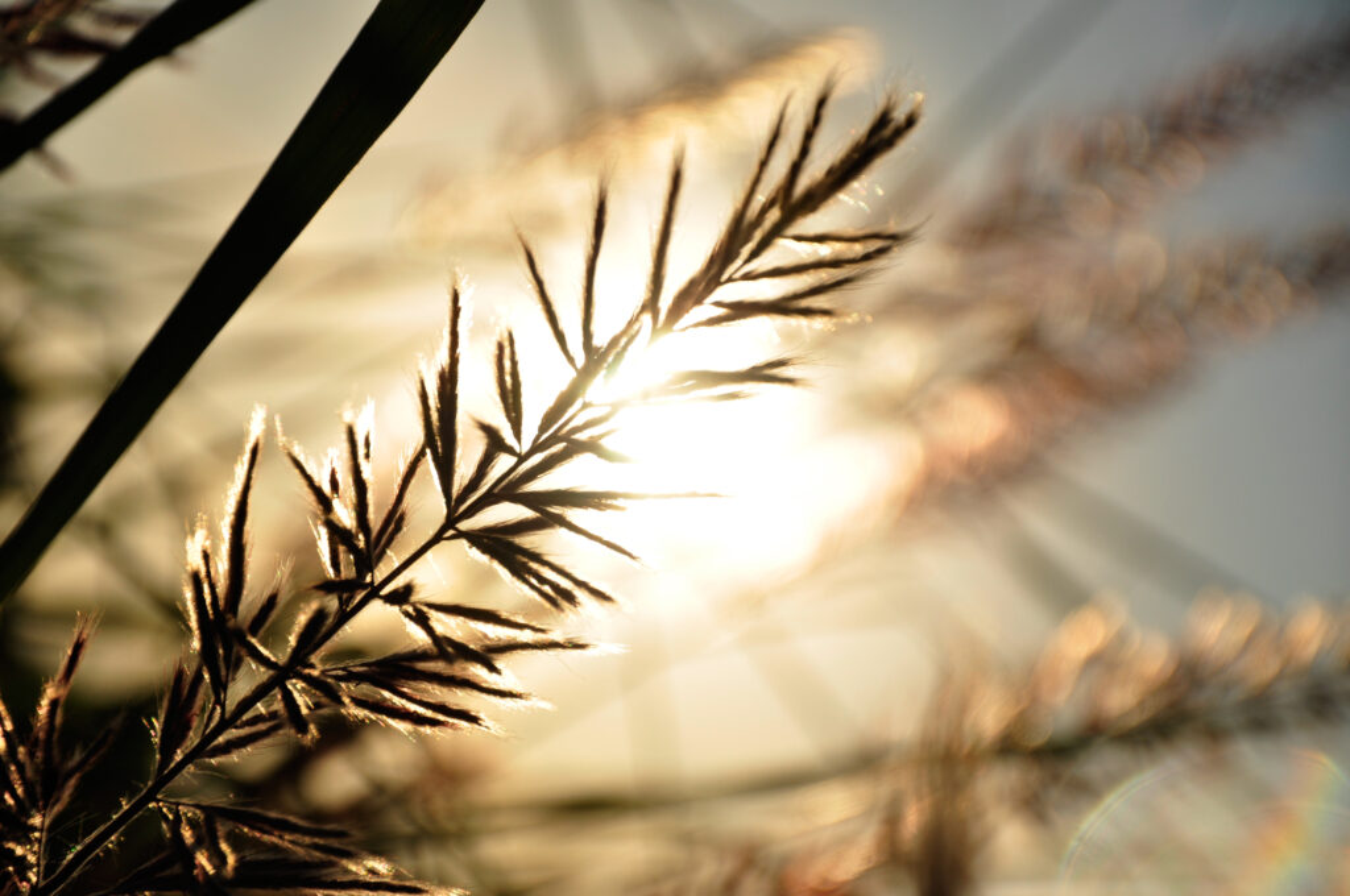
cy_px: 448
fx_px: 5899
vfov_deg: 8.7
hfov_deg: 13.1
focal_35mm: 158
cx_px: 675
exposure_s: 1/4000
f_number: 6.3
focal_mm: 105
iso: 200
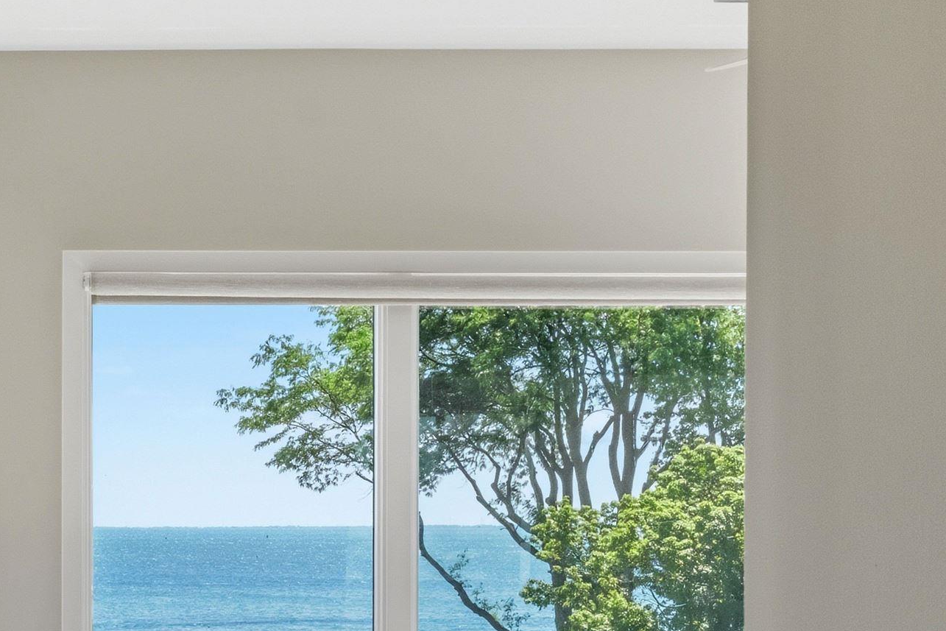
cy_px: 598
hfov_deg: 20.3
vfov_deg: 13.8
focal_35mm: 98
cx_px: 55
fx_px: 2575
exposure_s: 1/15
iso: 800
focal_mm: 27
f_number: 11
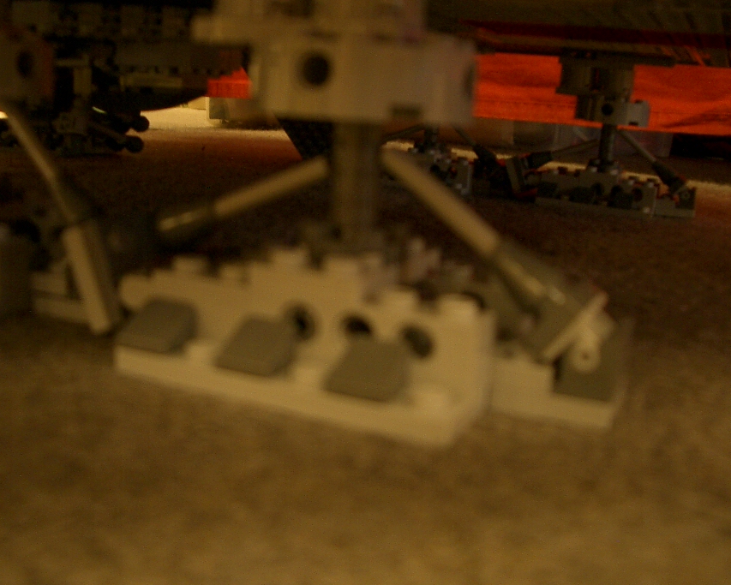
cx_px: 299
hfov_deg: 44.6
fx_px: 887
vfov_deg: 36.5
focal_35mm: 41
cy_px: 285
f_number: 2.6
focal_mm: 5.8
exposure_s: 1/8
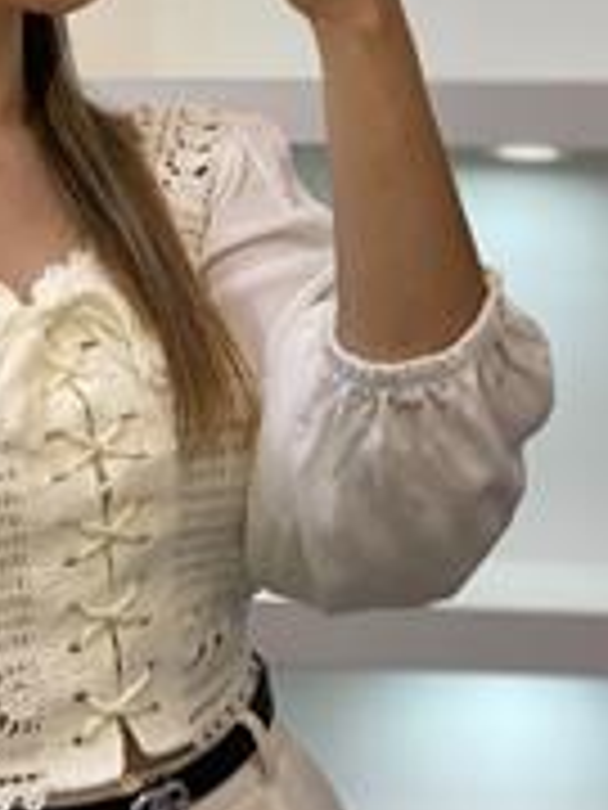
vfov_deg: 16.5
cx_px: -50
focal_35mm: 119
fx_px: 2787
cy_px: 191
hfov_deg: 12.3
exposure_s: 1/100
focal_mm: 6
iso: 80
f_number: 2
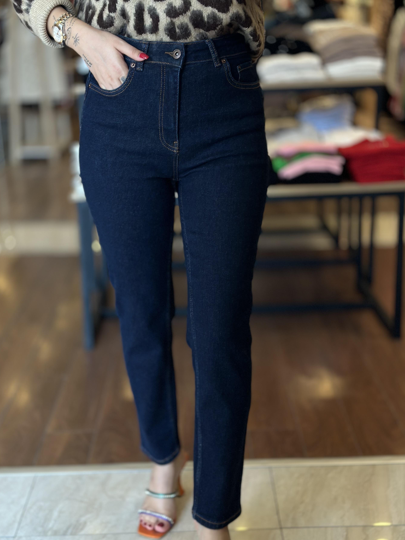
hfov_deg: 27.0
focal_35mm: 54
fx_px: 842
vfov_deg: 35.5
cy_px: 260
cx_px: 190
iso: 125
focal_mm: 6.86
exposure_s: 1/111
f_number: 1.78
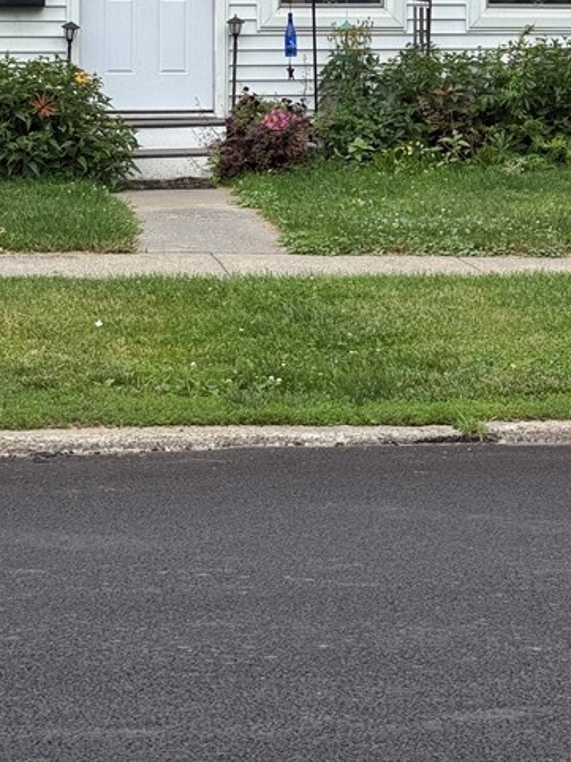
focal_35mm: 102
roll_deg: +0.8
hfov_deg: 14.5
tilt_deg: -0.8
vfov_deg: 18.8
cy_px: 0
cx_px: 383
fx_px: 2245
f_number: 1.78
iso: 64
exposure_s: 1/3534
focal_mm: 6.76
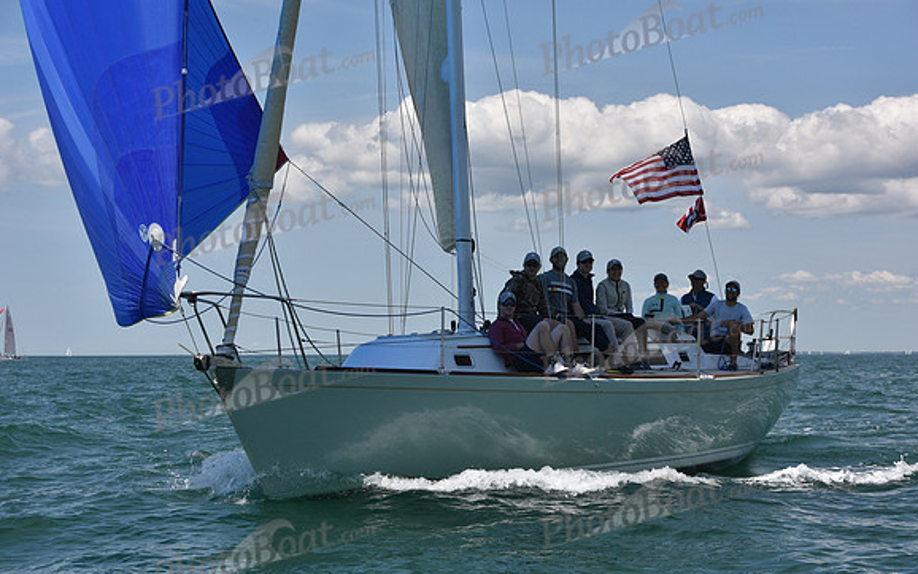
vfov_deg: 14.8
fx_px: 2201
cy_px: 285
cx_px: 459
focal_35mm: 88
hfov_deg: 23.6
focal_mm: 86
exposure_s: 1/800
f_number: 7.1
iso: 400
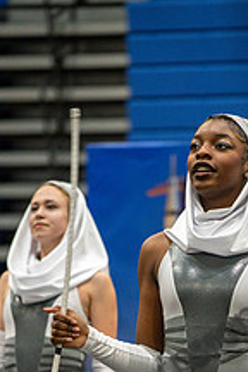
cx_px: 193
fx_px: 3658
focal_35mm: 354
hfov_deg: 3.9
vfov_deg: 5.8
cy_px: 367
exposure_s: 1/500
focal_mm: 170
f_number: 4
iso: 5000
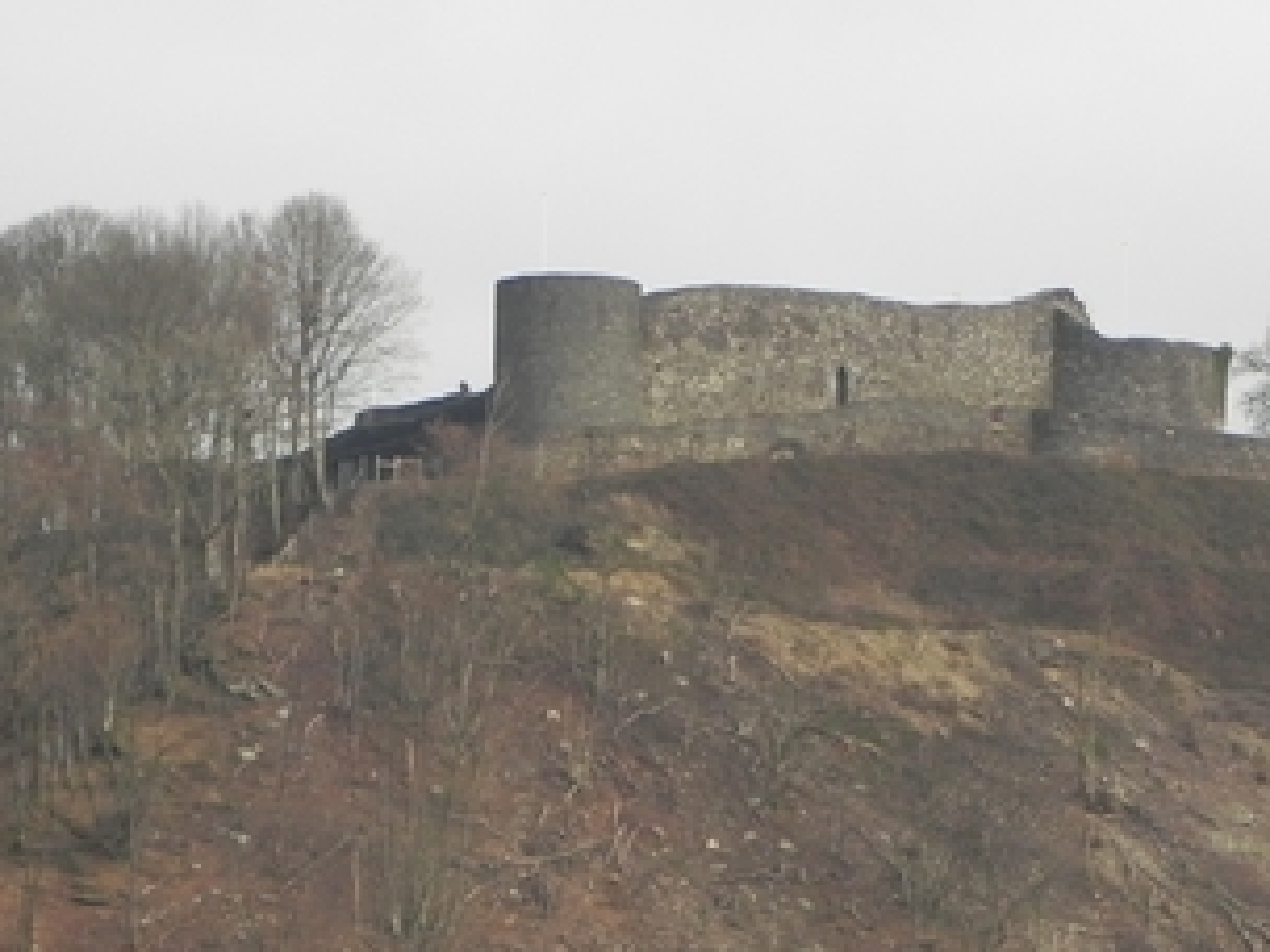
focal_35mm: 207
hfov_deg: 9.6
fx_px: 7594
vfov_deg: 7.2
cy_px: 668
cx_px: 790
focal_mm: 18.8
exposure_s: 1/224
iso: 160
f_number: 5.6
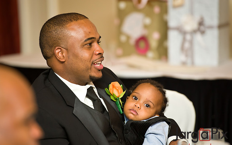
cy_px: 77
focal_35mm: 205
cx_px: 116
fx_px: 1296
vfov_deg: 6.4
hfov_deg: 10.2
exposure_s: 1/125
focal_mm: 200
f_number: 3.2
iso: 1600
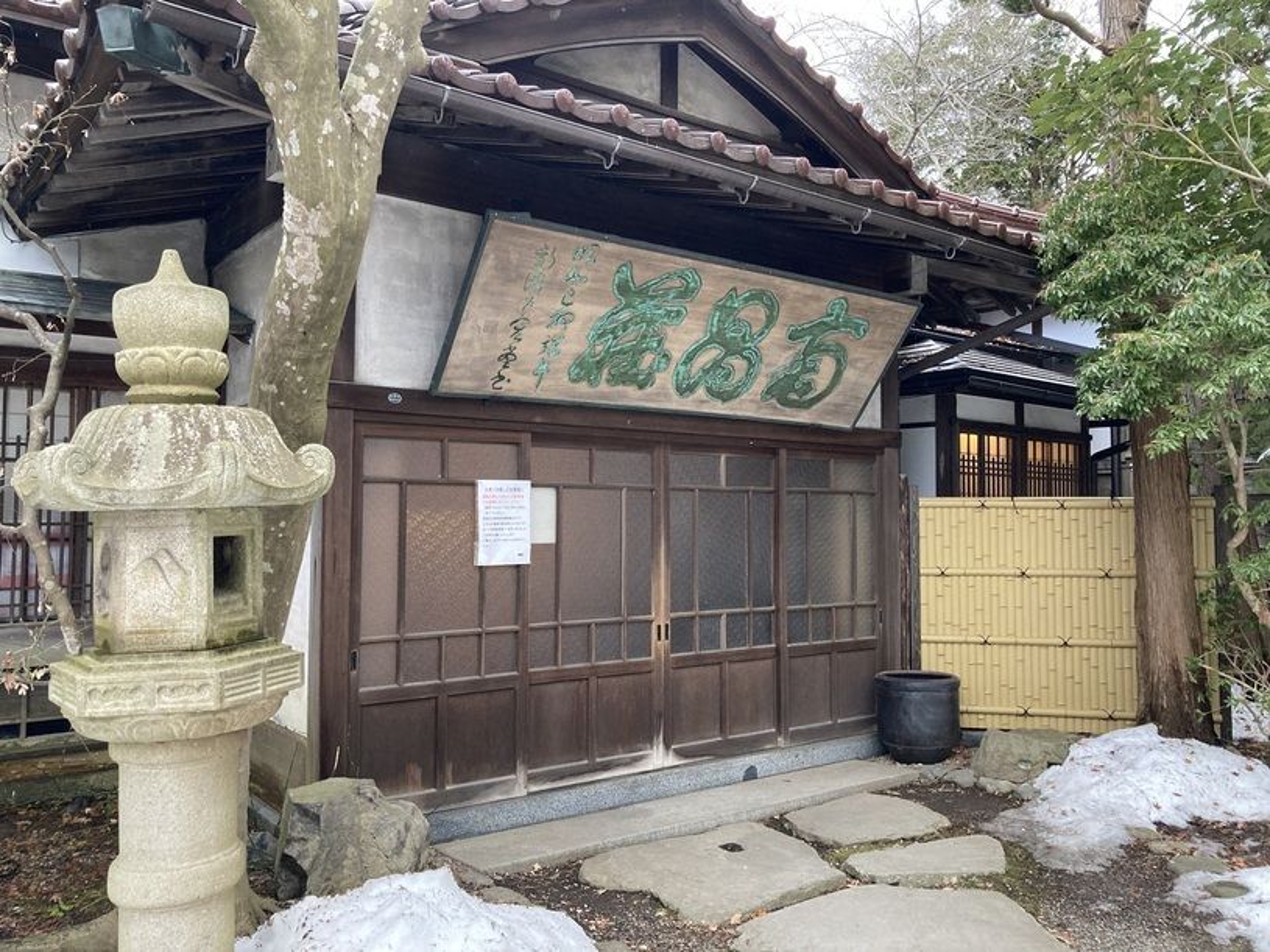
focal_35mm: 28
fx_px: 1027
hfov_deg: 63.5
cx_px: 635
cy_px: 476
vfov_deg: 49.7
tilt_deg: +2.6
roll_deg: -2.4
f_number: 1.8
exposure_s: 1/60
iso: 160
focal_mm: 3.99
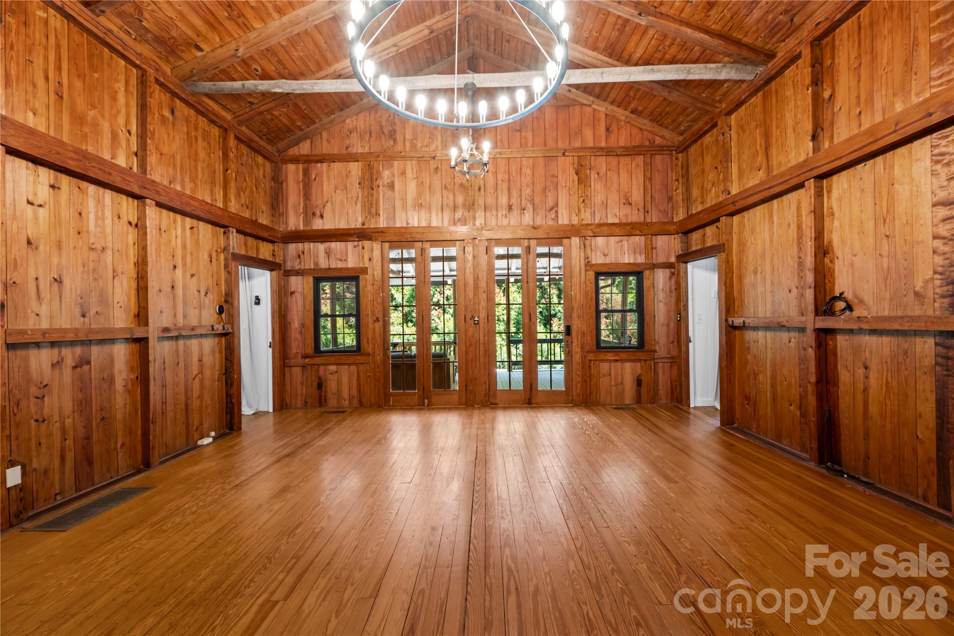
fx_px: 371
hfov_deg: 104.3
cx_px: 477
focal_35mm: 14
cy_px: 318
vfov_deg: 81.2
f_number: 8
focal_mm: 14
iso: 500
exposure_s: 1/4
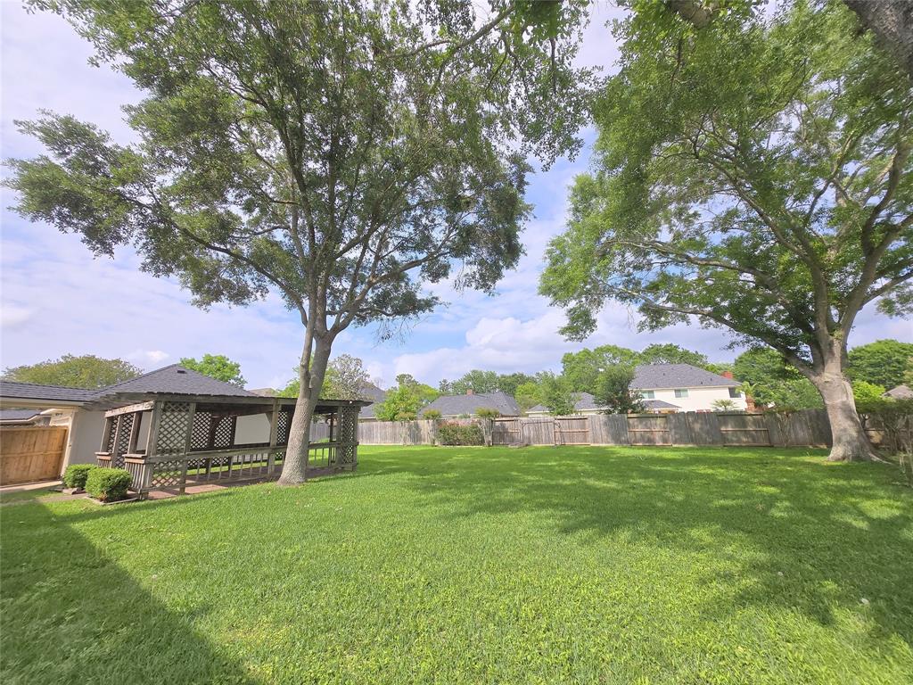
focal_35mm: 13
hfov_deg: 106.2
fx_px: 343
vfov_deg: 89.9
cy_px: 342
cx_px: 456
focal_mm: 1.7
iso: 25
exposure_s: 1/1044
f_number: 2.2
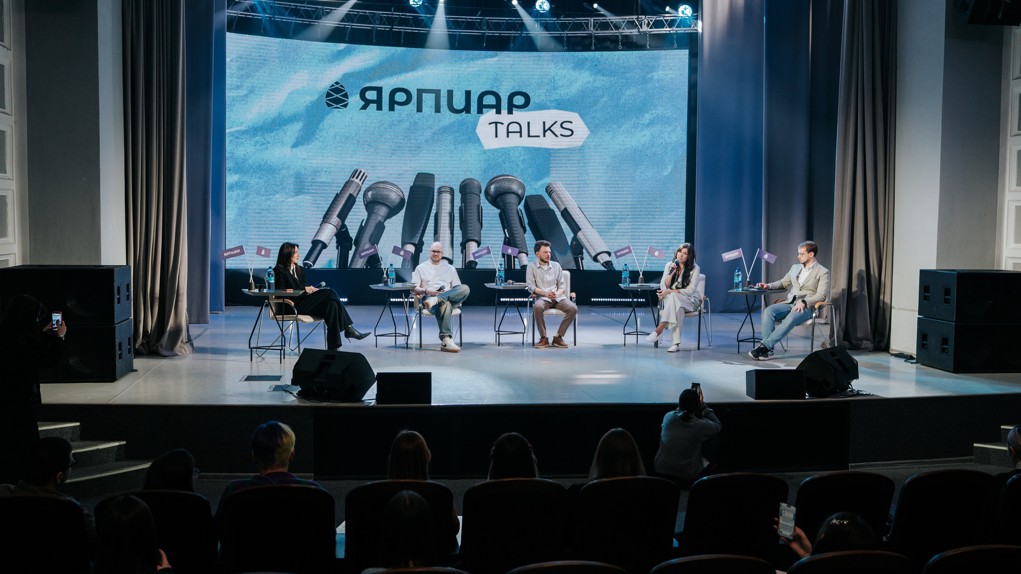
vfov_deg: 32.2
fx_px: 995
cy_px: 274
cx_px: 507
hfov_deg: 54.3
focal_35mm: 37
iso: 250
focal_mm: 31
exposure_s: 1/200
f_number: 2.8
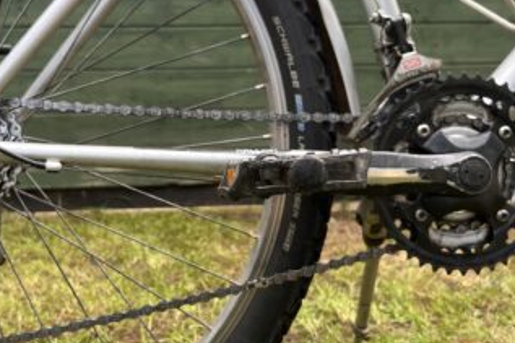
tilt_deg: -11.1
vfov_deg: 32.6
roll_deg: +1.1
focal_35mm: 41
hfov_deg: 46.9
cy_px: 177
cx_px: 185
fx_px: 586
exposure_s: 1/283
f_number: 1.6
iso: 40
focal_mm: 5.1
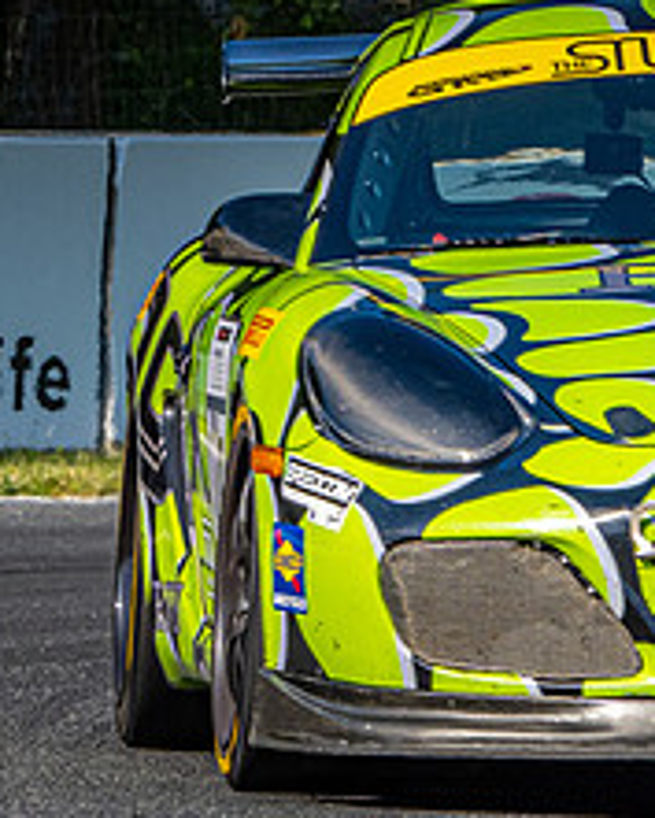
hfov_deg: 0.9
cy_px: 648
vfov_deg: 1.1
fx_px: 41335
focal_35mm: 1707
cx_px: 860
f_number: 11
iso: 400
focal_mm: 300
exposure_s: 1/400
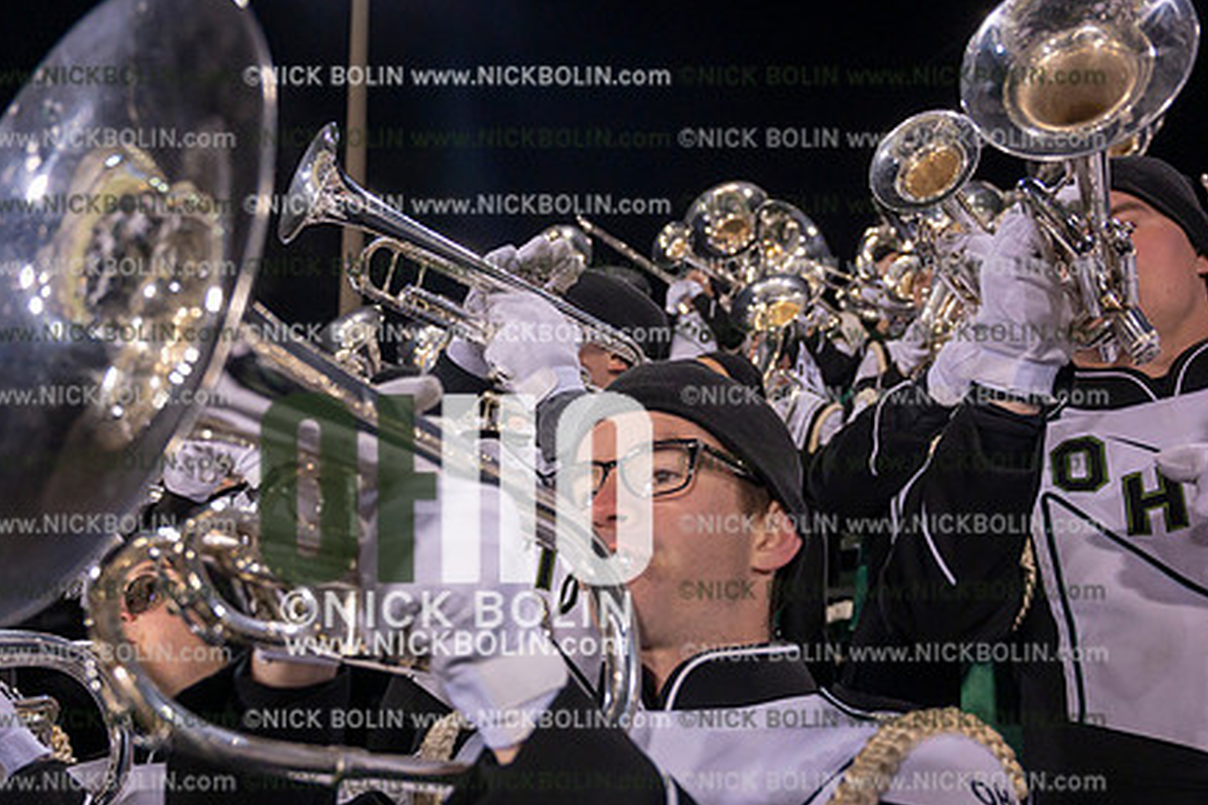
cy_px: 525
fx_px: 1074
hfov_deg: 58.0
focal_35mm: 32
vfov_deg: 40.7
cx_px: 455
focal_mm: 24
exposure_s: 1/640
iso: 3200
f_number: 4
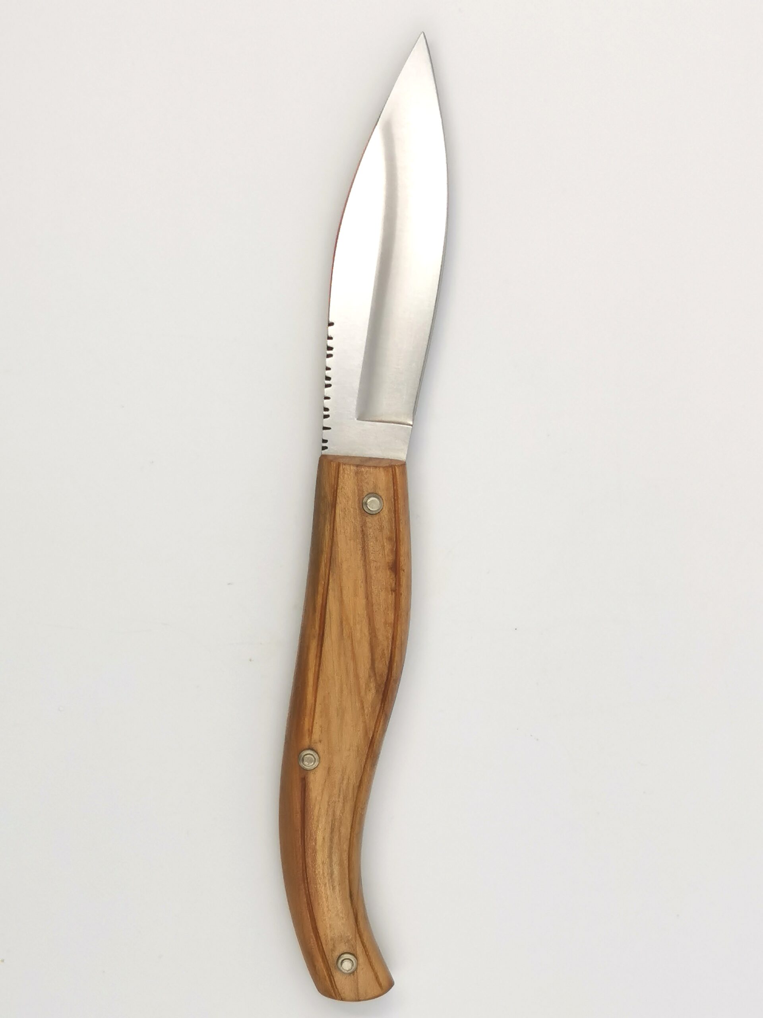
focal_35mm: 78
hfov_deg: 18.9
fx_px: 2292
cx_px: 382
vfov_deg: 25.0
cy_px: 509
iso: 50
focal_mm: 4.66
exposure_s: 1/550
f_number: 1.4
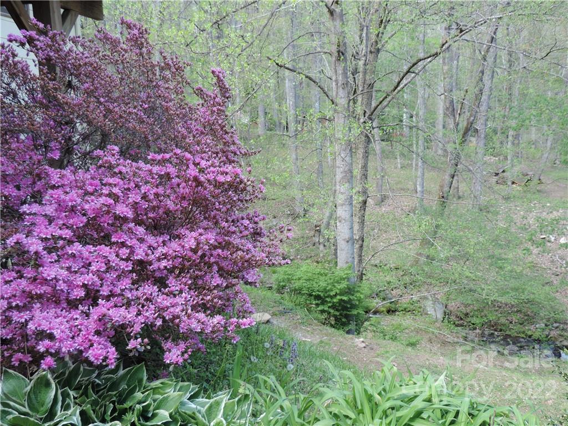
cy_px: 213
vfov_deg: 40.7
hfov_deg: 52.6
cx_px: 284
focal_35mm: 35
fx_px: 574
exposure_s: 1/60
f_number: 3.3
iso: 80
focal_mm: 6.2
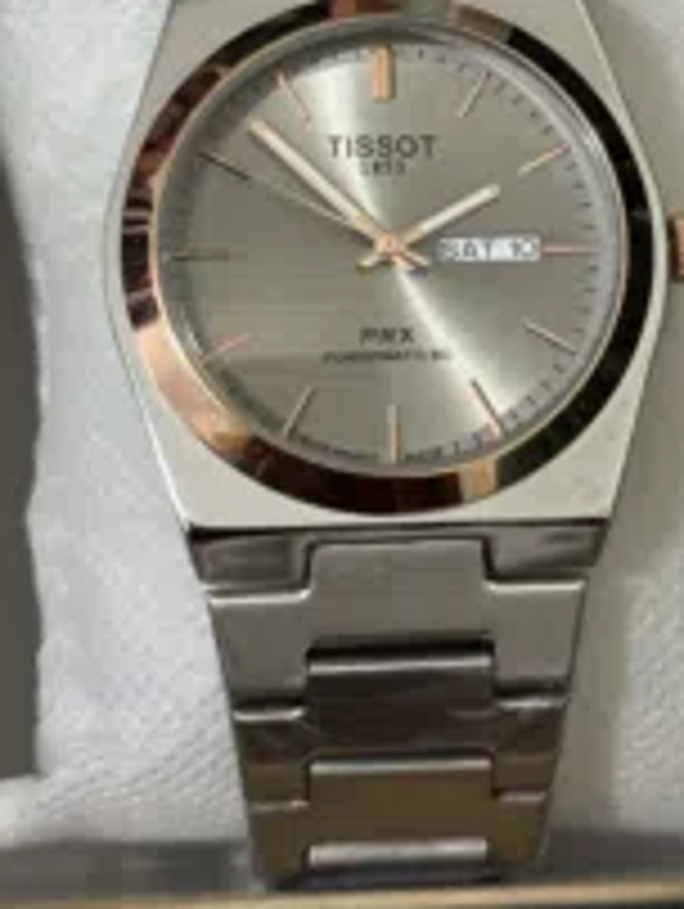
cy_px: 207
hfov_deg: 15.6
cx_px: 418
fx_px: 2498
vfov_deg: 20.4
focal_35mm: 95
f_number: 1.78
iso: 640
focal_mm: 6.76
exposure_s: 1/25
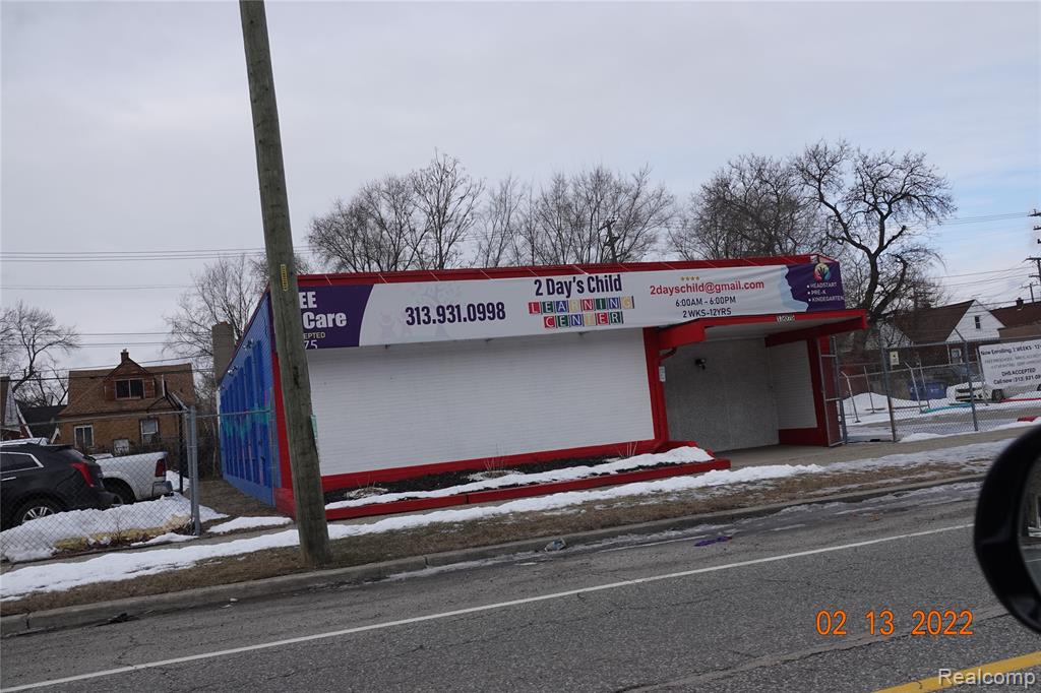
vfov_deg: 41.1
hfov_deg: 58.7
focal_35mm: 32
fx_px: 925
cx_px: 520
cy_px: 346
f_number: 4
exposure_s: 1/640
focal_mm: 11.77
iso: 100
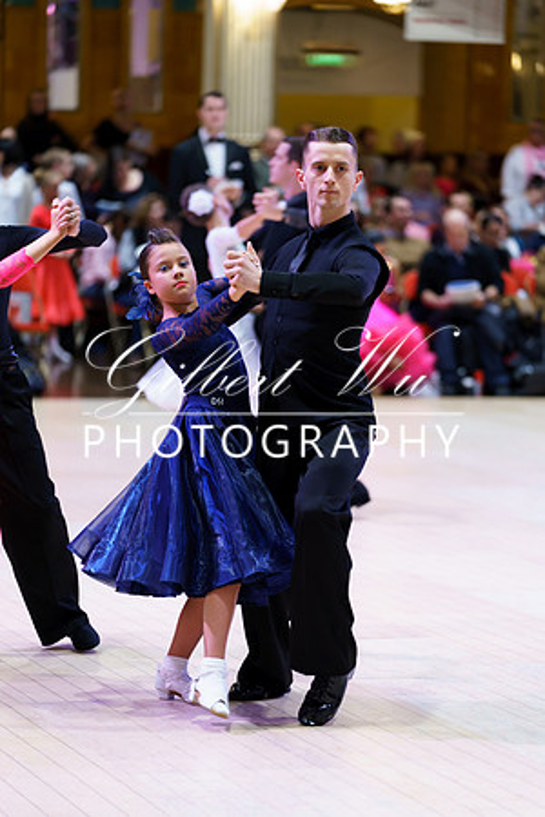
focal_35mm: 147
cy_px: 408
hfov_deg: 9.3
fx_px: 3338
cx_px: 272
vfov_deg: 14.0
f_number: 2.8
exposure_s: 1/200
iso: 2000
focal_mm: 147
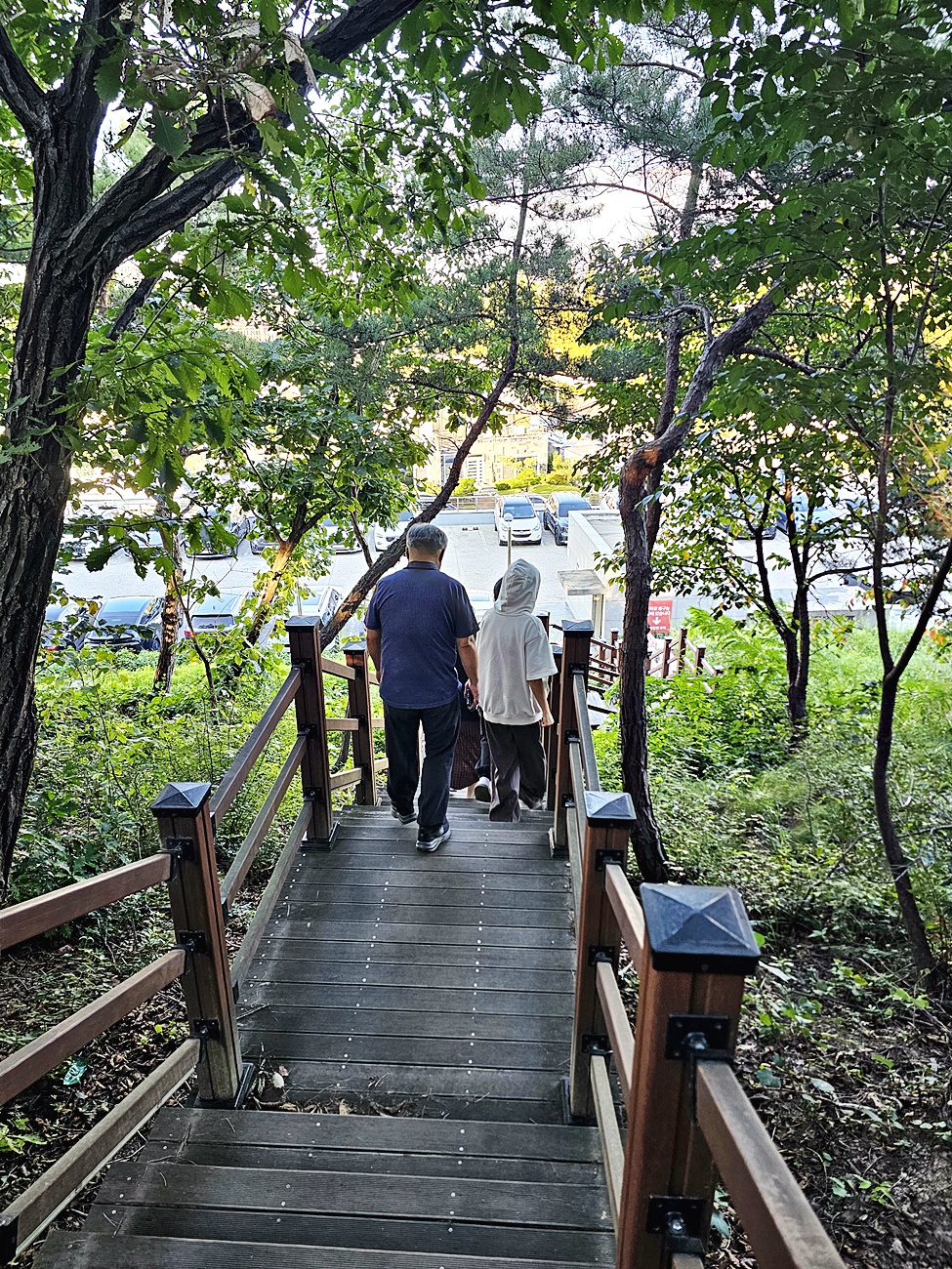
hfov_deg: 58.9
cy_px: 634
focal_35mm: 23
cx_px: 476
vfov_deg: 73.9
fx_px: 843
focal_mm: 6.3
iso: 160
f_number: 1.7
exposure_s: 1/180
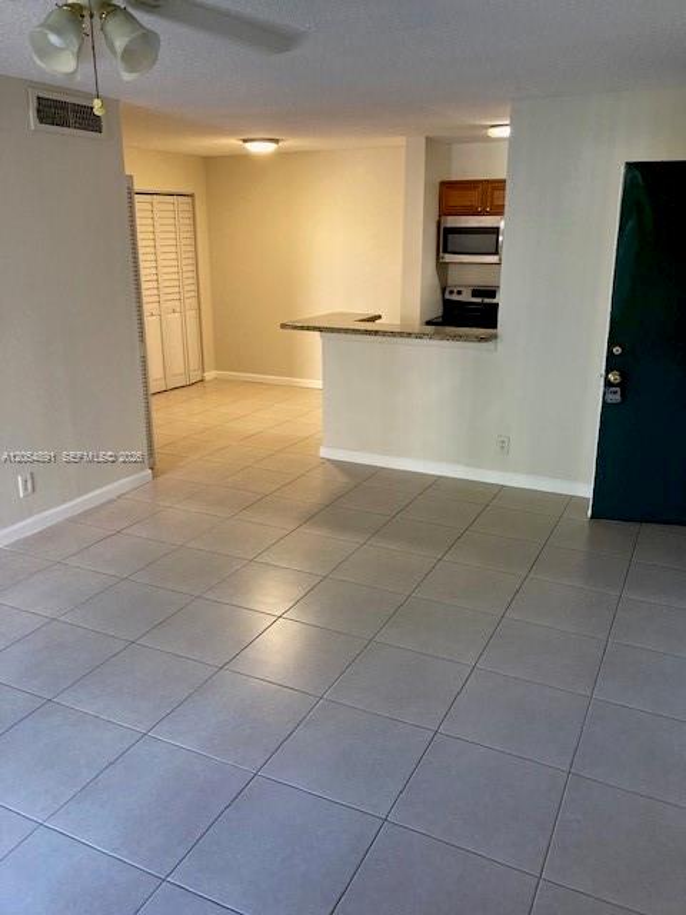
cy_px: 458
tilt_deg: -14.3
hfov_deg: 49.7
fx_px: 740
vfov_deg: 63.4
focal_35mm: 28
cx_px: 343
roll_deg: +1.3
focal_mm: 3.99
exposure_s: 1/60
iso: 125
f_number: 1.8
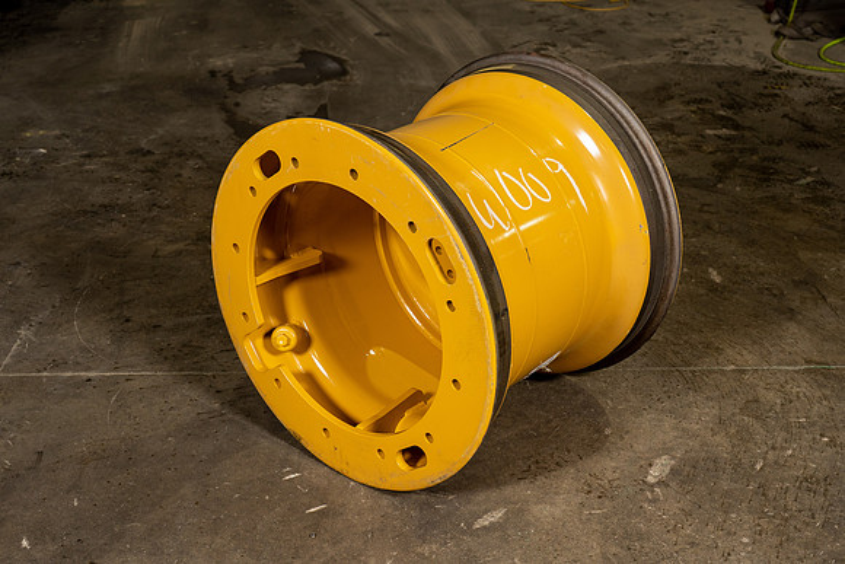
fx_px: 1150
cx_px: 422
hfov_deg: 40.3
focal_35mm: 49
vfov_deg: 27.5
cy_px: 282
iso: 800
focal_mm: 49
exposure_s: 1/80
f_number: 5.6
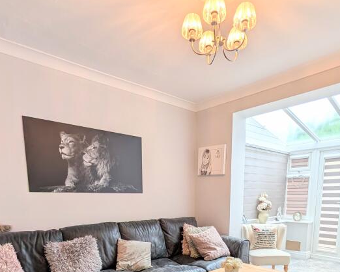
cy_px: 238
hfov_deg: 72.5
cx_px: 183
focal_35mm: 23
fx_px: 232
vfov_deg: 54.2
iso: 65
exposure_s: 1/273
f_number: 1.7
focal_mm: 2.02
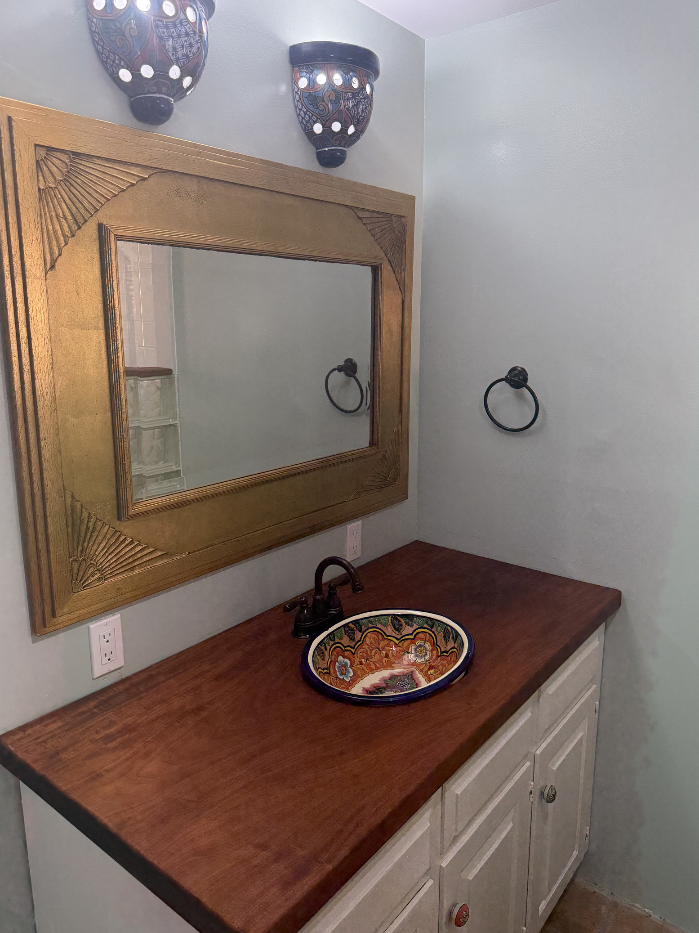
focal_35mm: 25
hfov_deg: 54.9
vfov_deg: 69.4
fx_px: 673
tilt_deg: -11.5
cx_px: 347
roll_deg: -0.2
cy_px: 452
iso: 250
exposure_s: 1/120
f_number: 1.78
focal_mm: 6.76
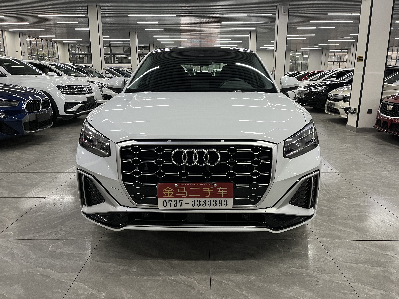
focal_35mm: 26
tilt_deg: -14.6
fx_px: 300
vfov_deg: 53.1
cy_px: 150
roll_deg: -0.8
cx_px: 200
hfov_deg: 67.3
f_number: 1.6
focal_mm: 5.1
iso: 160
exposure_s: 1/50
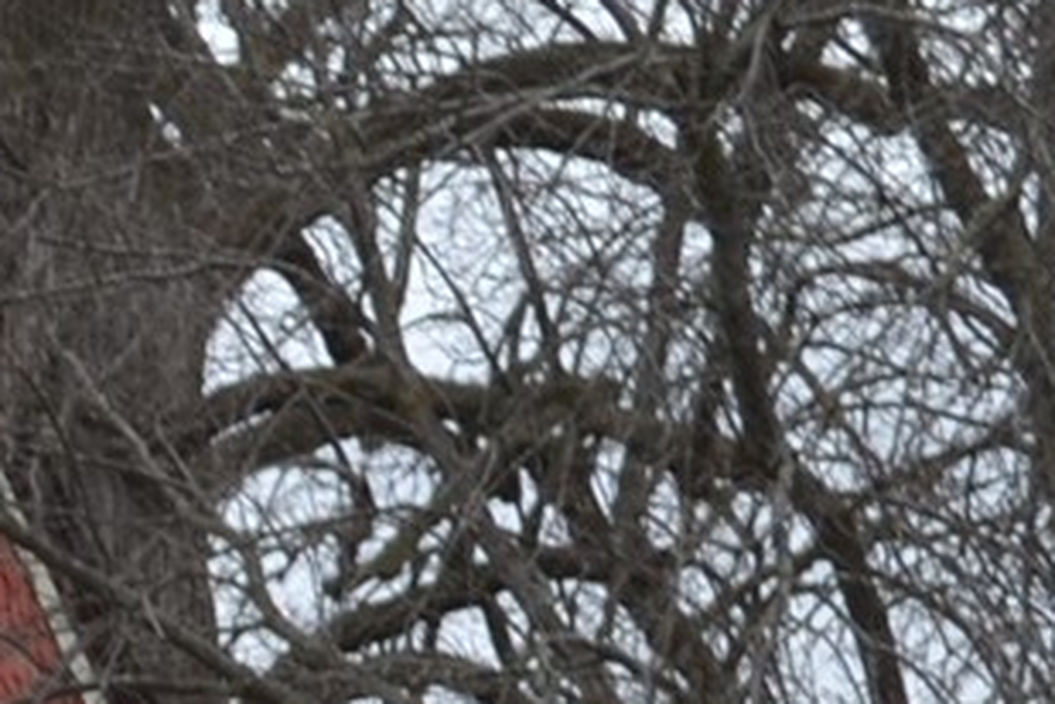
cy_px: 1910
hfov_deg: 5.3
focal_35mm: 379
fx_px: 11106
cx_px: -1506
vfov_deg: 3.6
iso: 100
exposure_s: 1/160
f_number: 6.3
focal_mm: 36
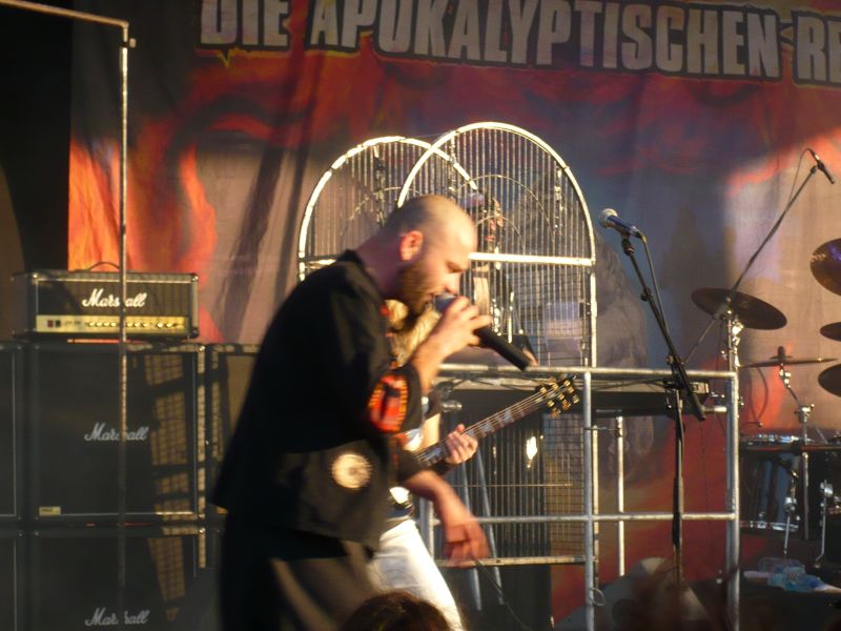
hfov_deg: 16.4
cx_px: 420
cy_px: 316
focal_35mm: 120
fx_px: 2915
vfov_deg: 12.3
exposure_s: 1/60
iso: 100
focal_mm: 16.4
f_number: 5.6
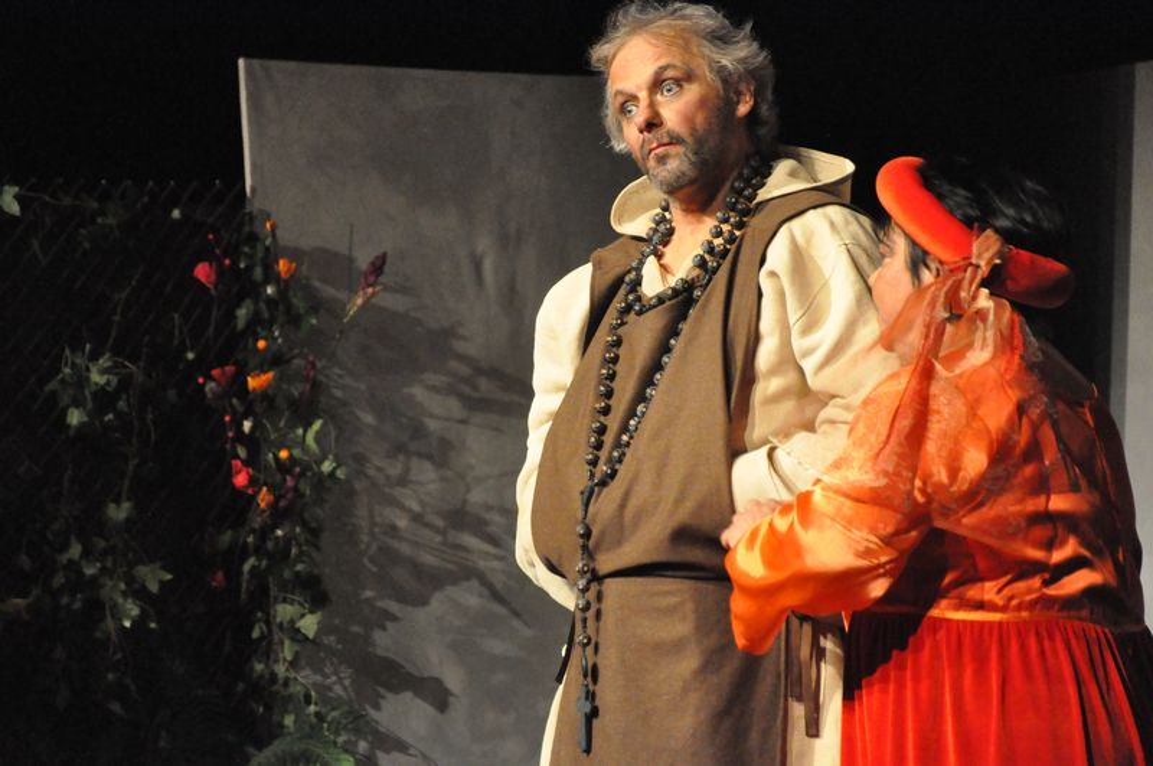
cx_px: 576
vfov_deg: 9.3
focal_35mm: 147
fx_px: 4701
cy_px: 383
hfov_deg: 14.0
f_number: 5.6
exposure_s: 1/60
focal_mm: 98
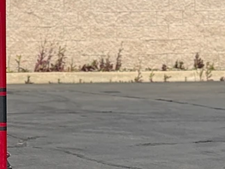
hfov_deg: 8.5
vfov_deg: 6.8
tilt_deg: +0.9
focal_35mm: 218
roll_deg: -0.2
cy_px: -55
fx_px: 1418
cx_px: -250
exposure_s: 1/6024
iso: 64
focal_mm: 6.76
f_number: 1.78
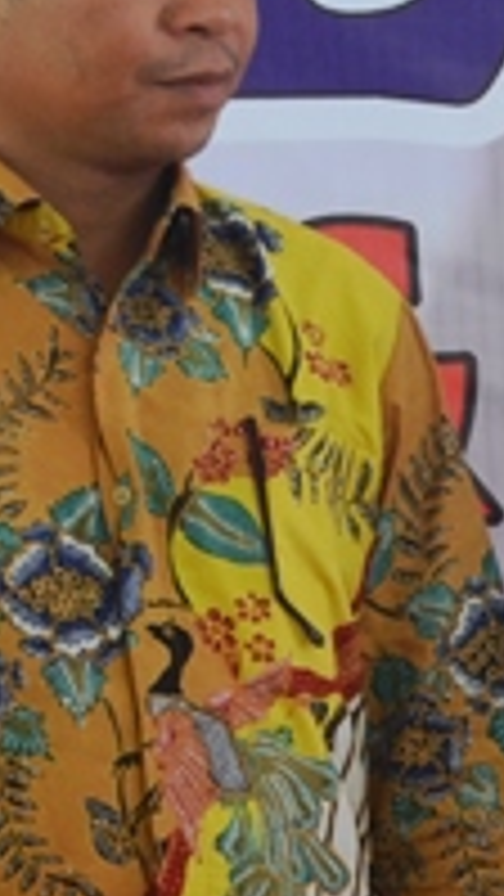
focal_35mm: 307
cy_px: 347
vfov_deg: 7.0
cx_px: 1634
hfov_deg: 3.8
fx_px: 7291
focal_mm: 38
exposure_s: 1/60
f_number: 4.2
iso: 500
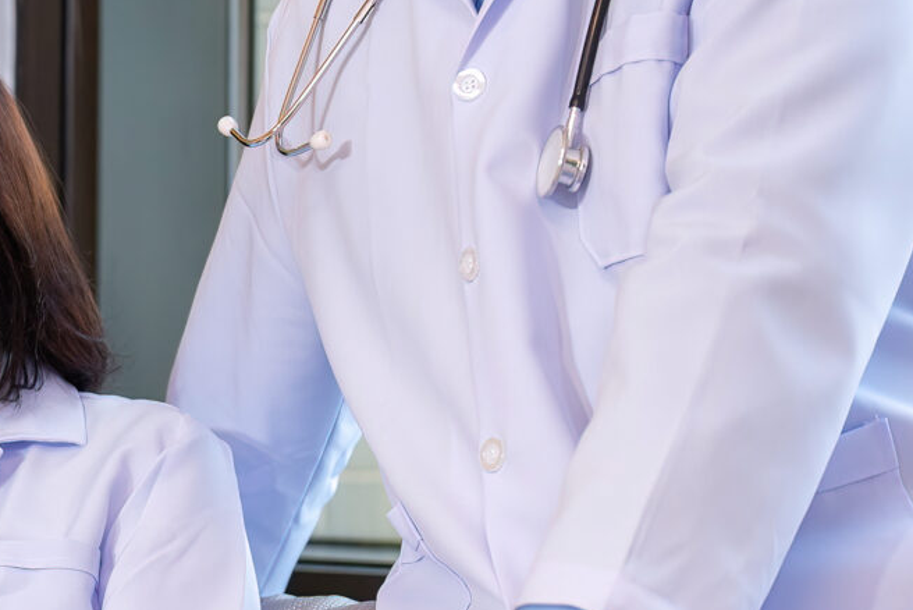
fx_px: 4947
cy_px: 336
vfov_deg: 7.1
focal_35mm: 195
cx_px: -411
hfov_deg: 10.2
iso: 320
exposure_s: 1/250
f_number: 1.4
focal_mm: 50
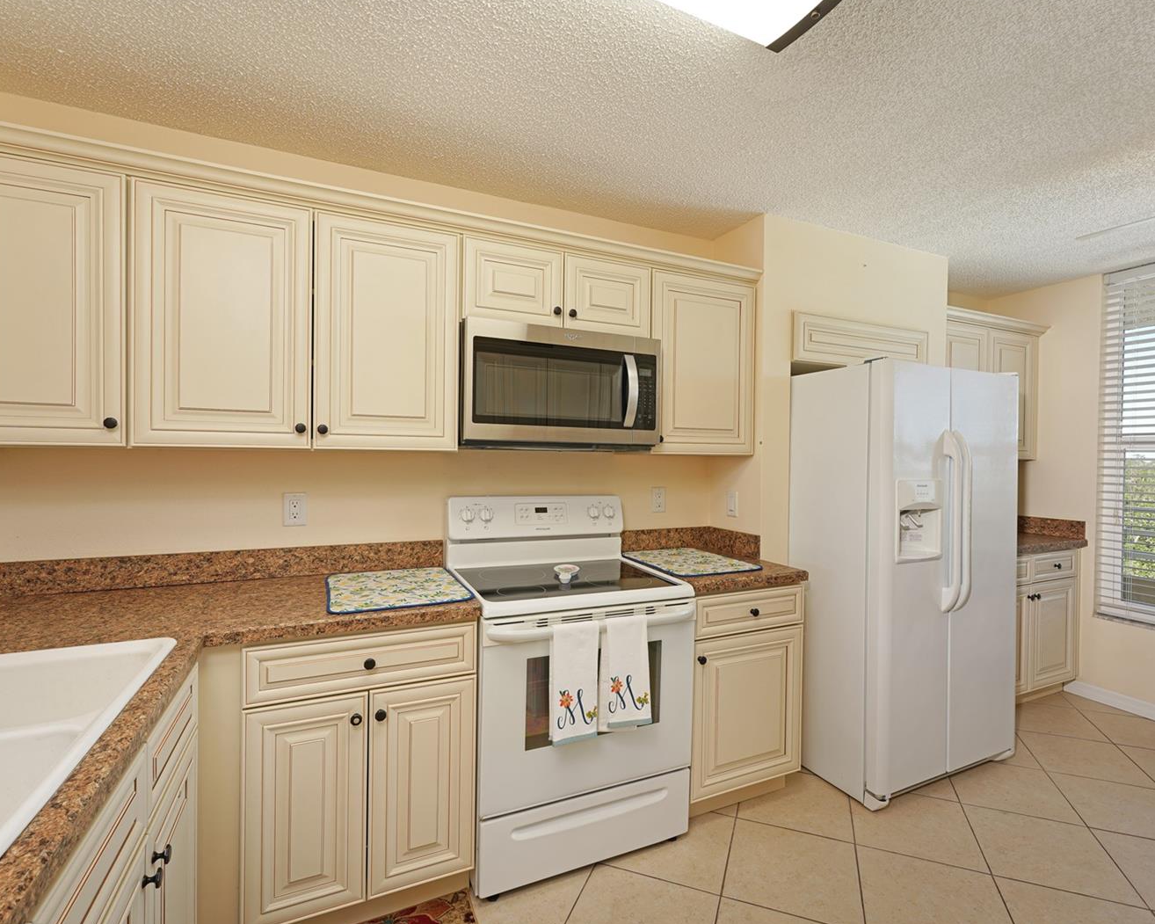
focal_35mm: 16
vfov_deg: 80.4
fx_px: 547
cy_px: 461
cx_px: 598
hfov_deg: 93.1
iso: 100
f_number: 9
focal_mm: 14
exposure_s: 1/3
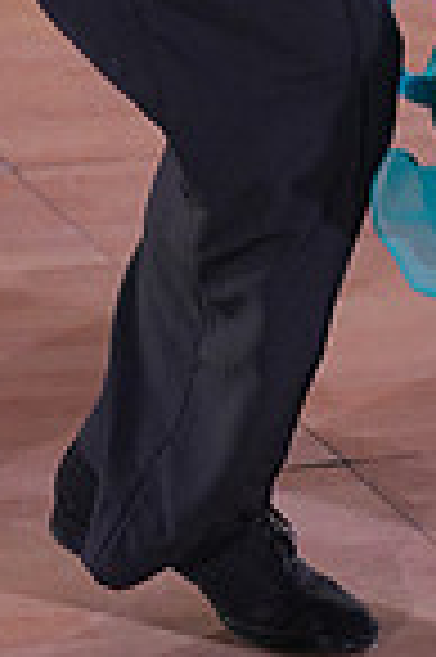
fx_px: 3623
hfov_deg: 6.9
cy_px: -621
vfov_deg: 9.7
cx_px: 348
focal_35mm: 199
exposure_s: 1/500
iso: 2000
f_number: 4
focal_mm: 50
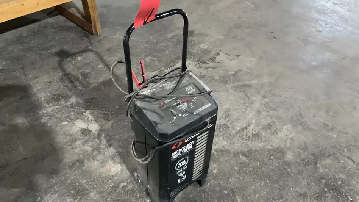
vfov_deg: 36.6
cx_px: 180
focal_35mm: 32
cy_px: 109
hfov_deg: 61.0
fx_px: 305
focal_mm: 3
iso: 400
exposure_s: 1/30
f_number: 1.8
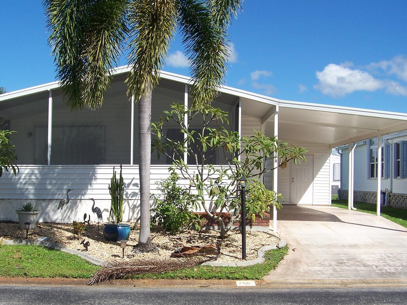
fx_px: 552
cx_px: 170
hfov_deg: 40.3
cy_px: 197
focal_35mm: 47
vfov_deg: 30.7
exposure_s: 1/500
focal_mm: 5.85
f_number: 4
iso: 64
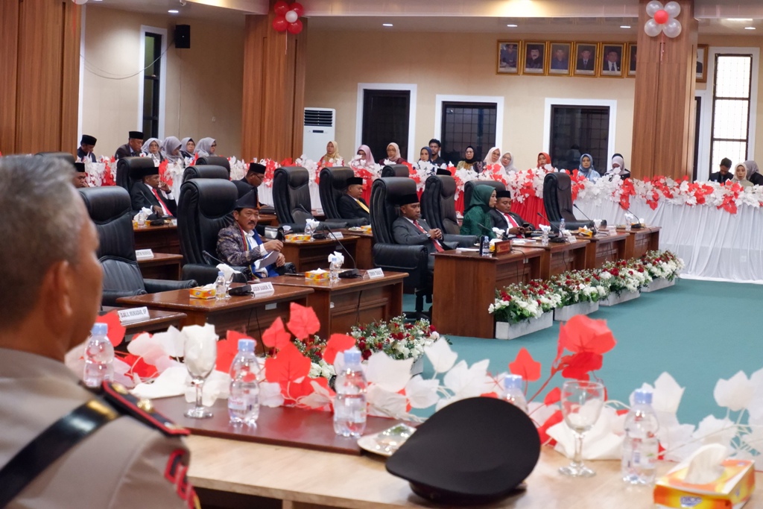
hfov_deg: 29.7
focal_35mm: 68
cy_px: 254
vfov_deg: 20.0
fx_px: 1441
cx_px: 382
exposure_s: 1/70
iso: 6400
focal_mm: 45
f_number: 5.6
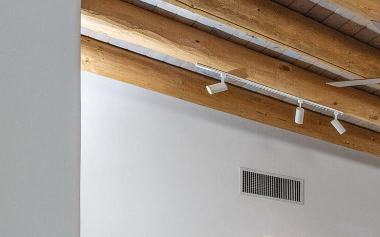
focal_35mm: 54
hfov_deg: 24.3
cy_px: 339
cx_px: 632
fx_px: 559
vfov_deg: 20.9
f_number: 7.1
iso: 200
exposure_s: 1/50
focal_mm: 14
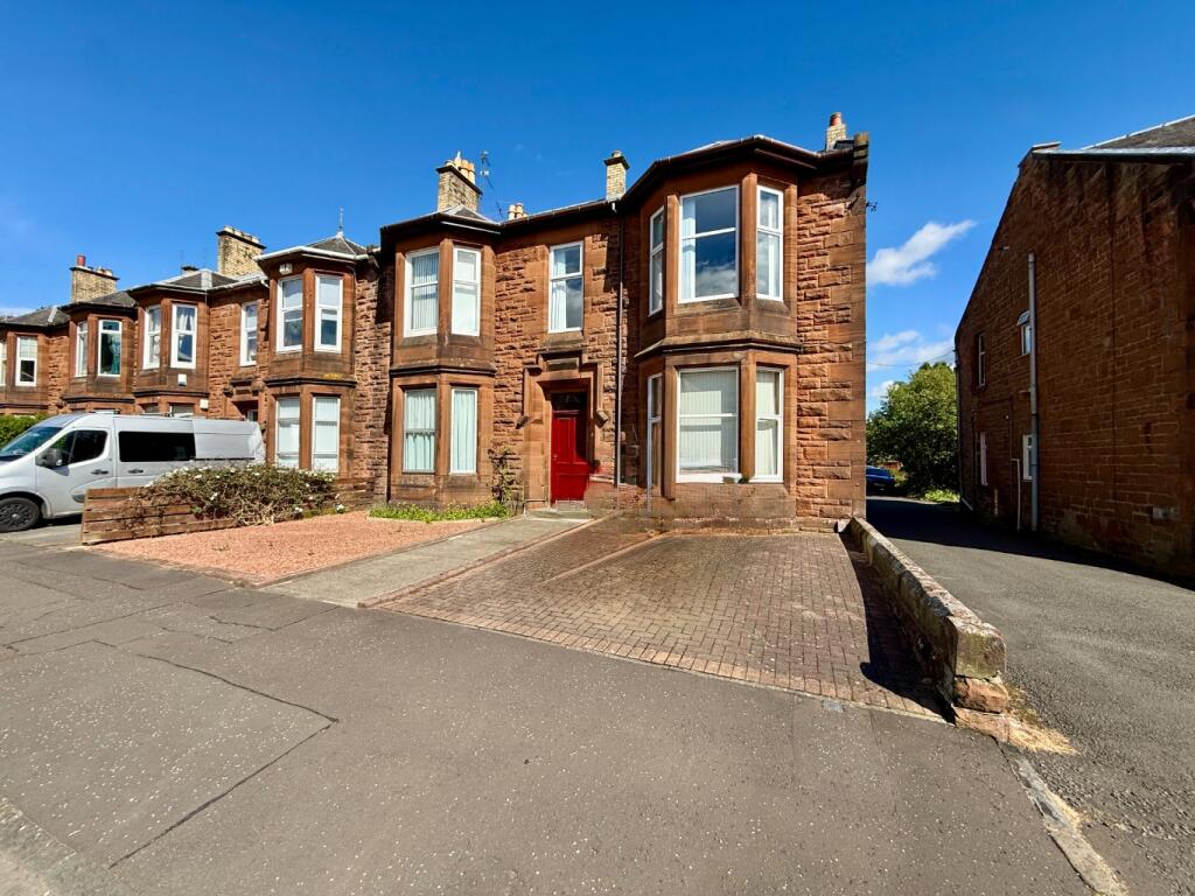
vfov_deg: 85.7
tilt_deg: +1.1
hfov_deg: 102.1
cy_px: 448
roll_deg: -0.8
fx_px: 483
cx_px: 598
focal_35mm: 14
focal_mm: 2.22
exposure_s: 1/2611
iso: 64
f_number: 2.2
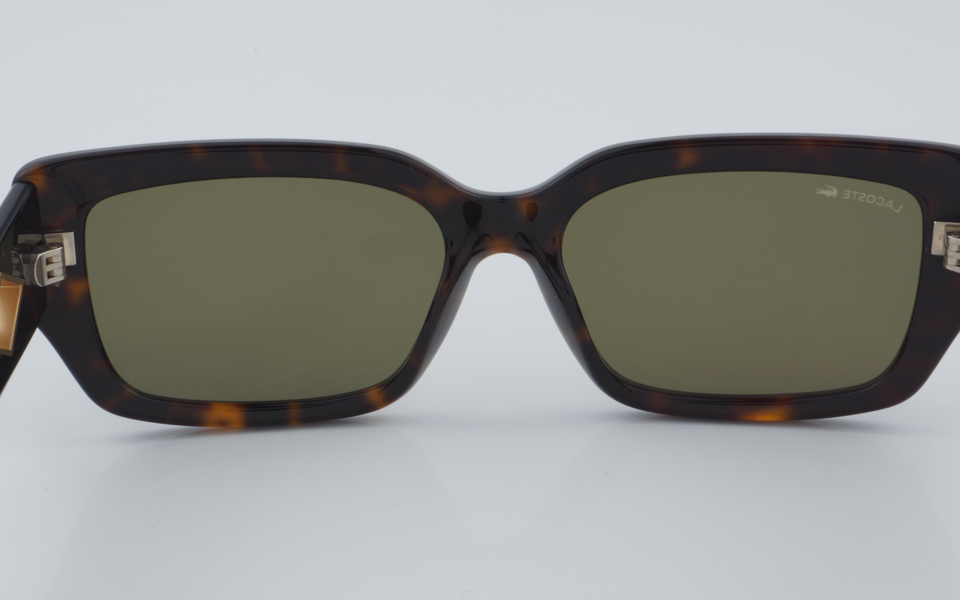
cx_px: 501
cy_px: 308
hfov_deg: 28.4
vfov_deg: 18.0
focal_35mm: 73
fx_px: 1898
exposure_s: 1/4
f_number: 32
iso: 100
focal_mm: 45
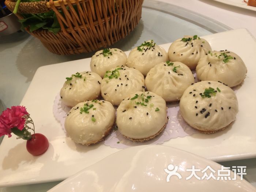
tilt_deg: -40.8
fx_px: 214
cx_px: 128
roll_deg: +15.0
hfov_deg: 61.7
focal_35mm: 29
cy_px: 96
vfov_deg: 48.2
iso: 40
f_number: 2.2
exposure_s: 1/33
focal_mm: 4.15
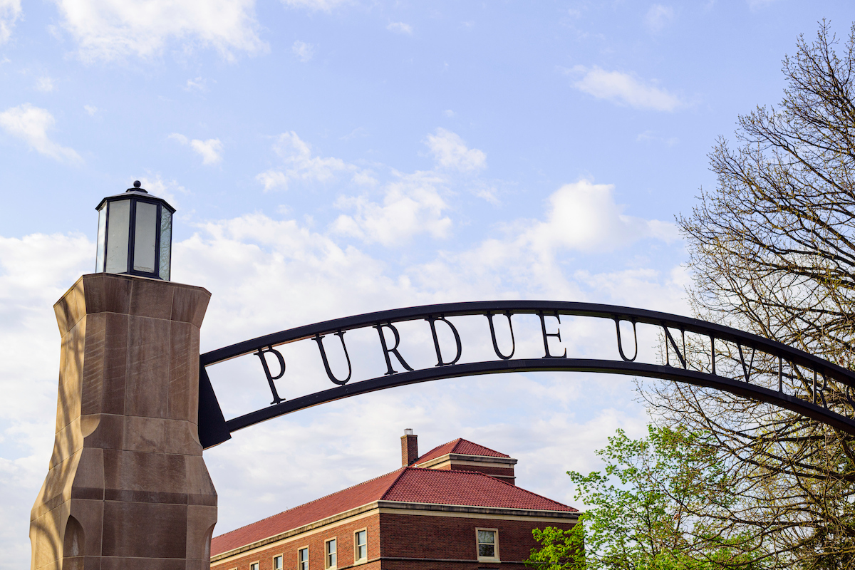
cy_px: 285
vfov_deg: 27.0
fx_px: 1187
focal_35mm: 50
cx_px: 428
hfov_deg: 39.6
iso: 400
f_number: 5
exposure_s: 1/2500
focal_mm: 50
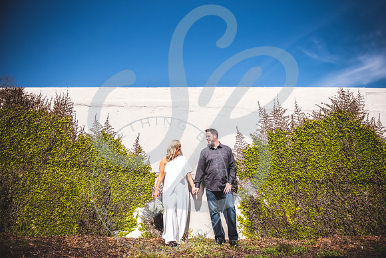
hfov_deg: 73.5
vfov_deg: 52.9
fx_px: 259
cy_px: 129
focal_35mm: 24
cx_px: 192
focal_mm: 24
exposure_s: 1/4000
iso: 100
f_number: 2.8
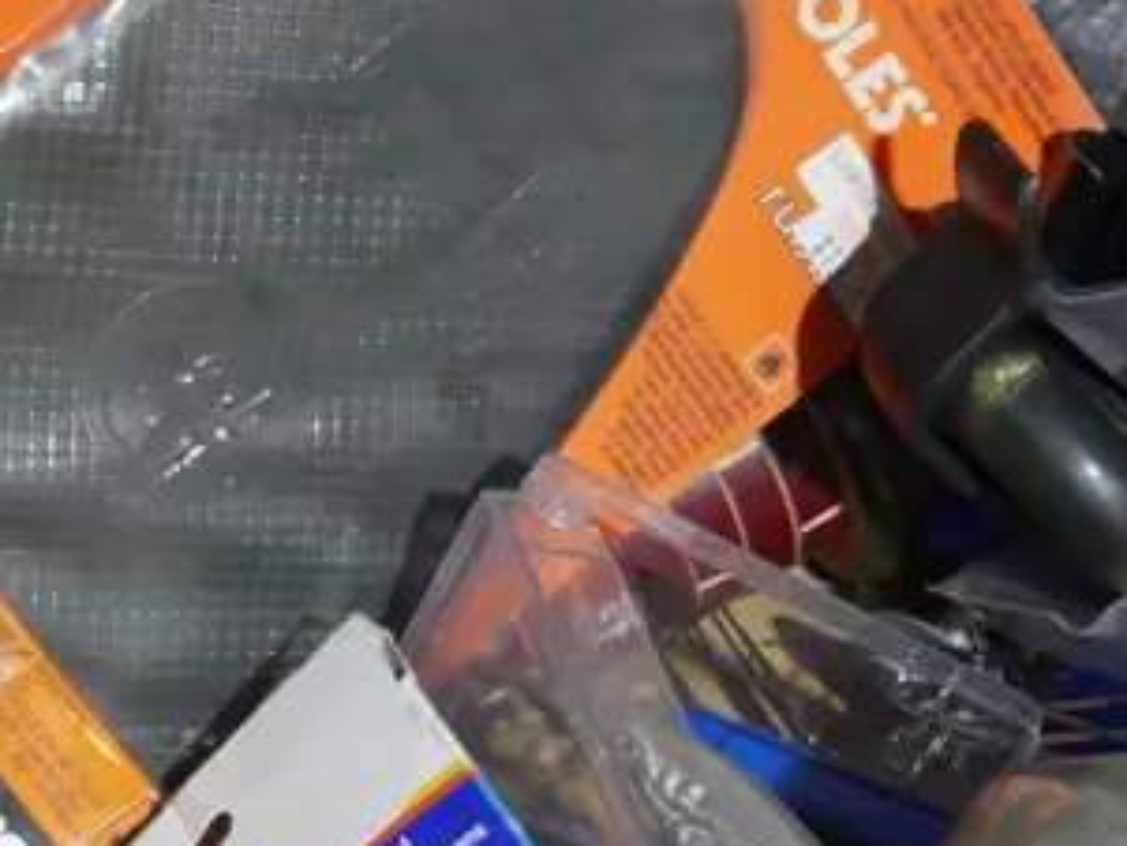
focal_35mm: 170
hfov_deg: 11.3
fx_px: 5537
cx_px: 1498
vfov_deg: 8.7
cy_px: 713
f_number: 5.3
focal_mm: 25
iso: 1600
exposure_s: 1/60
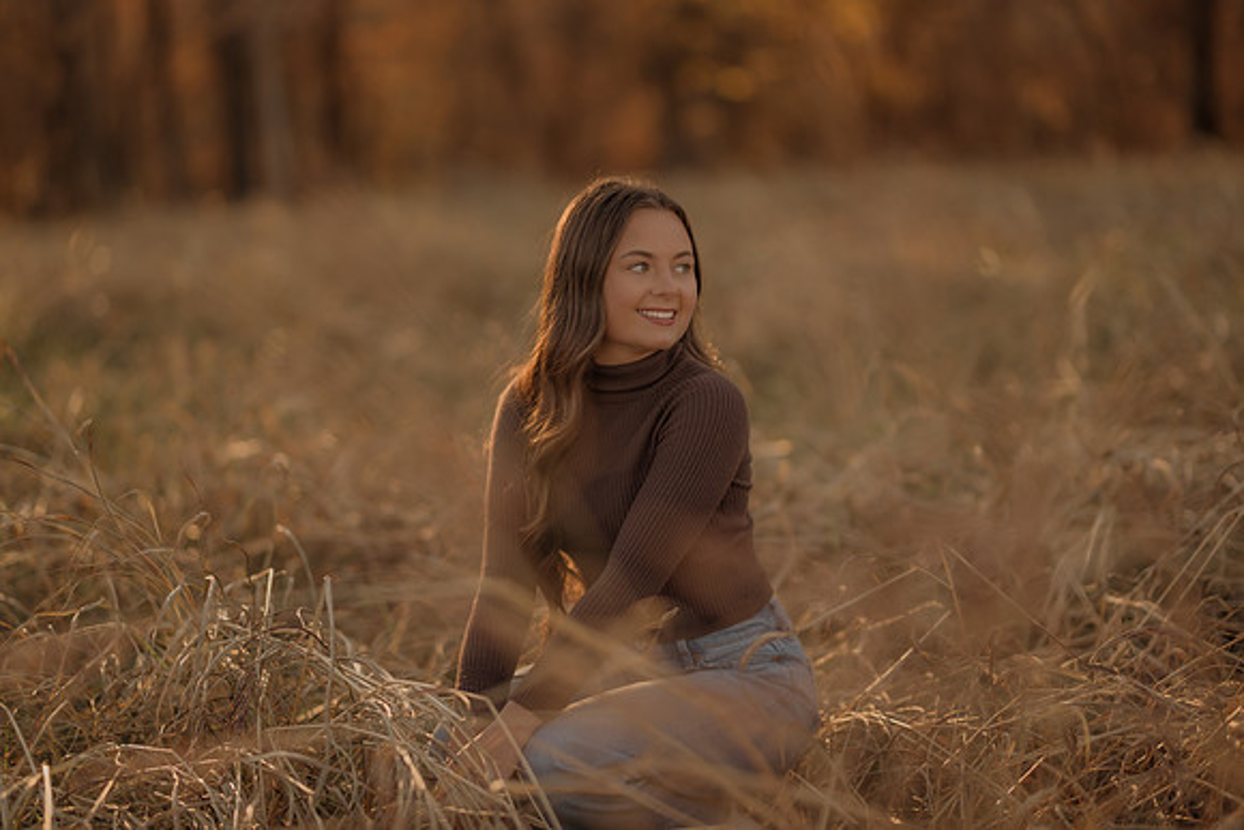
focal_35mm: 85
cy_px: 415
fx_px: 2938
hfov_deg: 23.9
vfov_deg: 16.1
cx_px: 622
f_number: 1.4
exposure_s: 1/1250
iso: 200
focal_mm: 85
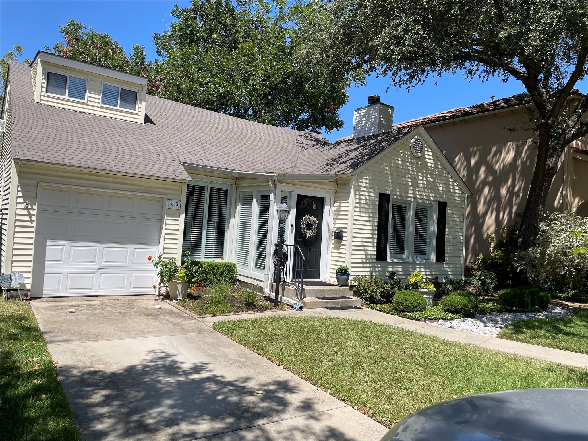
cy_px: 220
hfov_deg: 67.3
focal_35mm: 26
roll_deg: -3.7
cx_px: 294
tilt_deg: +3.3
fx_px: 442
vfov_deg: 53.1
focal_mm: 4.2
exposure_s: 1/3300
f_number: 1.6
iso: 32
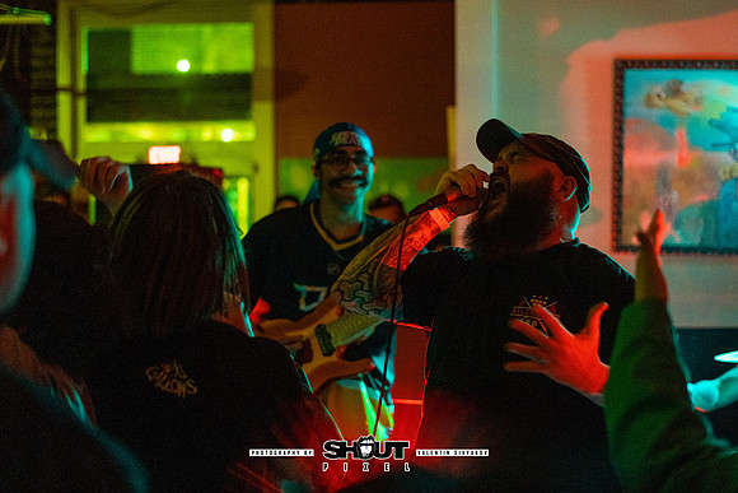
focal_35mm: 58
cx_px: 373
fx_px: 1199
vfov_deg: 23.2
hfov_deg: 34.2
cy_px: 218
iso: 3200
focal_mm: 50
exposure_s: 1/160
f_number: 1.8
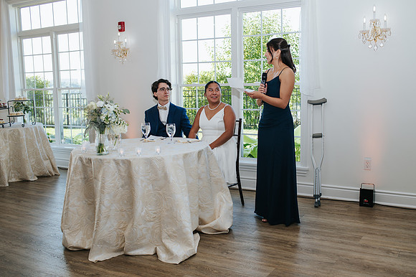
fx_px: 442
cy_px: 149
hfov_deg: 50.4
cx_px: 218
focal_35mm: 38
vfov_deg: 34.8
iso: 220
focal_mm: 35
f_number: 3.2
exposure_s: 1/200
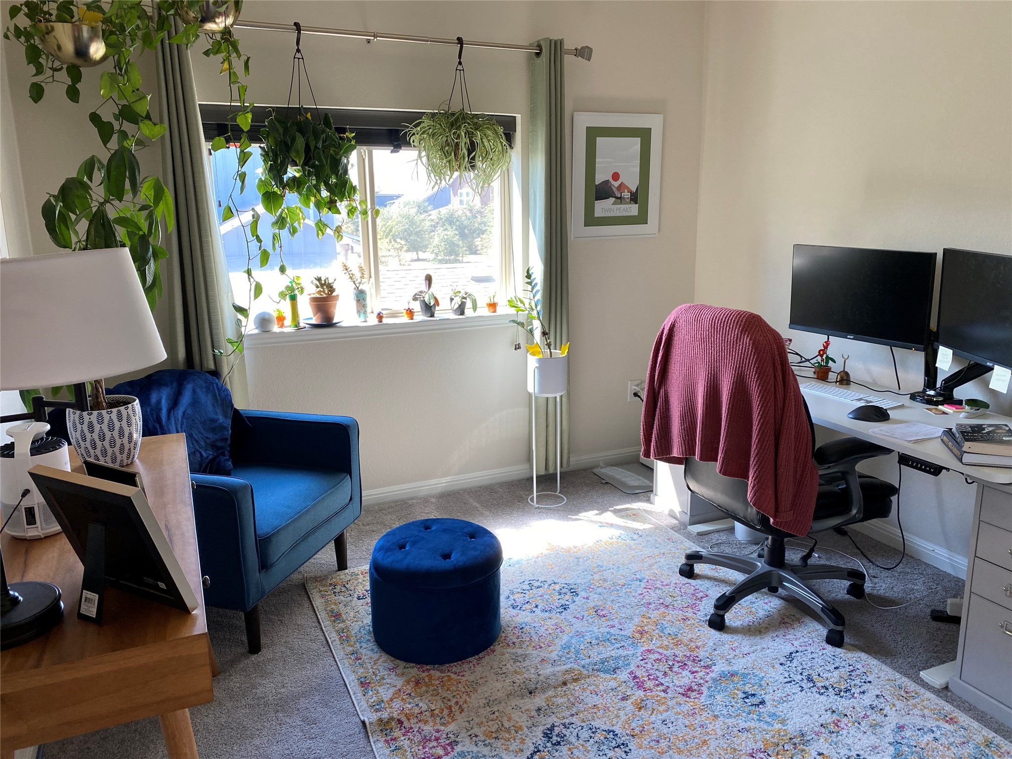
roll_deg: +0.2
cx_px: 506
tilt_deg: -12.0
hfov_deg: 67.3
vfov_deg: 53.1
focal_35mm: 26
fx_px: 760
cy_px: 380
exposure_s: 1/120
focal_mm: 4.25
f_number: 1.8
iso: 80
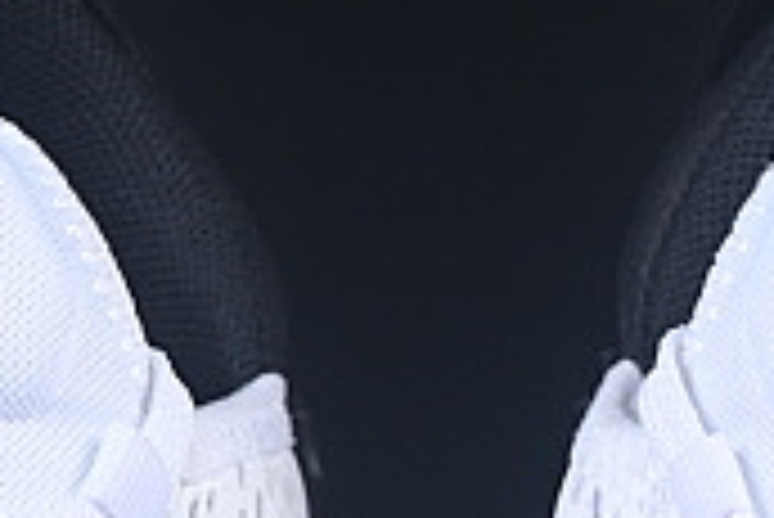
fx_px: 10113
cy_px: 1522
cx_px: 423
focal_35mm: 470
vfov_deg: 2.9
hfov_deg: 4.4
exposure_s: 1/80
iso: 160
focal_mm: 50
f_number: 8
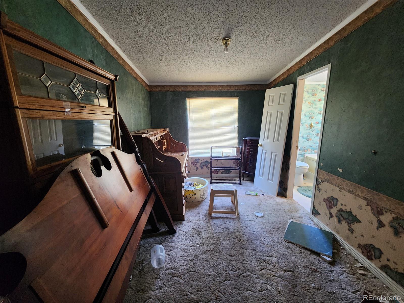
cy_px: 152
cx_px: 202
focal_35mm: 13
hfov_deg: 106.2
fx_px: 152
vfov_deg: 89.9
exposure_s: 1/30
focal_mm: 2.2
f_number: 2.2
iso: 500
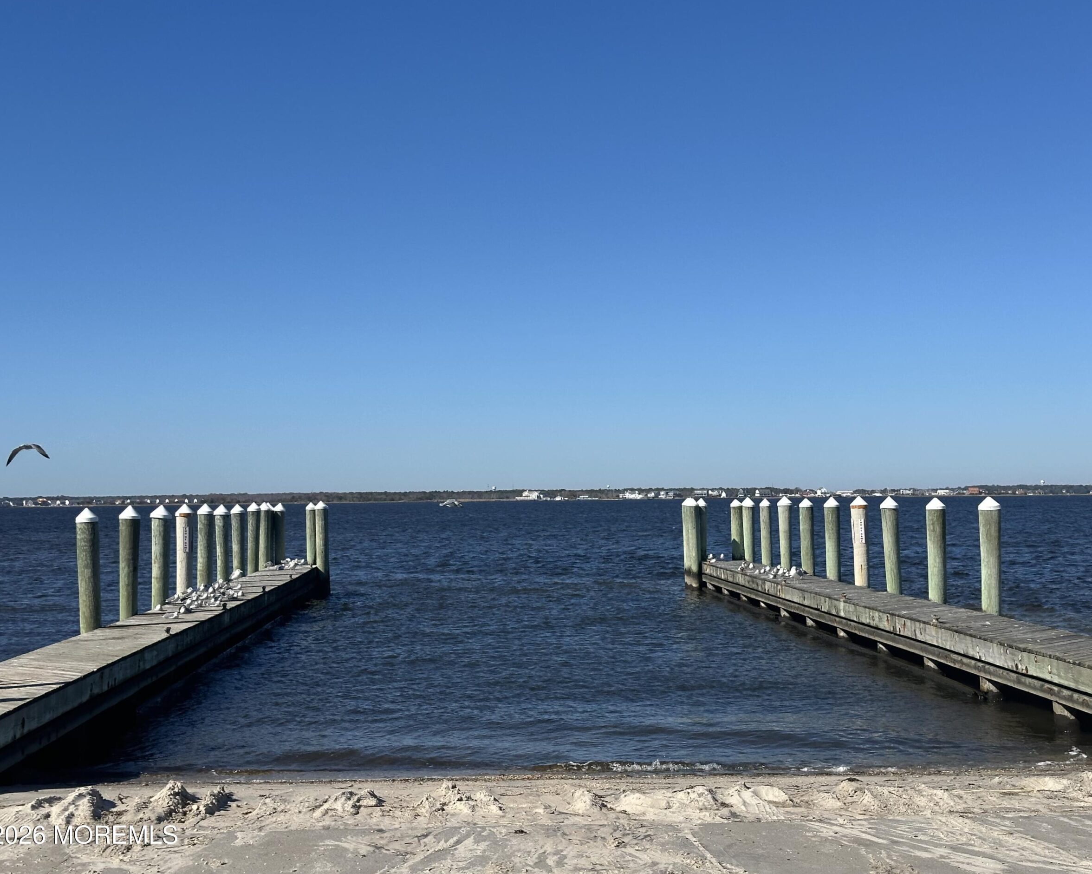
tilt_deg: +1.4
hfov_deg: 36.7
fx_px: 1648
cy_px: 430
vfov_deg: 29.7
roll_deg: +2.1
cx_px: 564
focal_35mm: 51
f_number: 1.78
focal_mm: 6.86
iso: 64
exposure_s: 1/5556
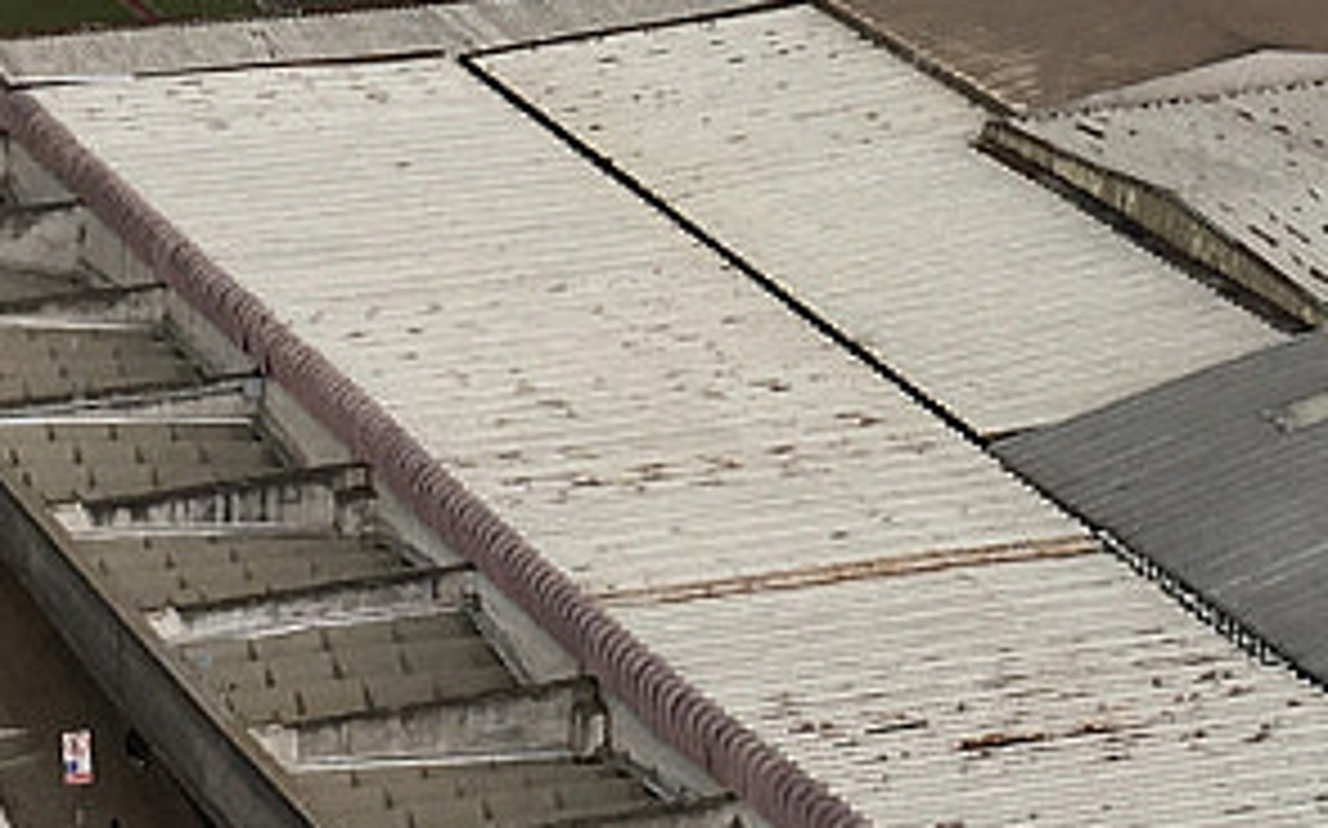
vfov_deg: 7.6
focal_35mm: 167
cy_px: -626
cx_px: 752
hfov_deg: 12.5
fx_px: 6041
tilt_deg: -10.5
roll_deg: +0.6
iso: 25
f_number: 2.2
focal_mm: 4.15
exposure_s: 1/348
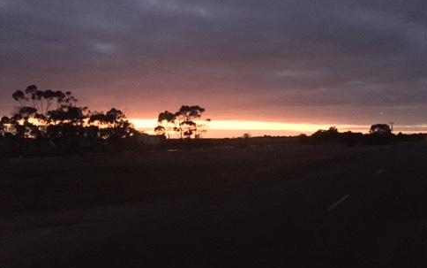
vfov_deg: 38.3
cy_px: 112
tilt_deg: +3.7
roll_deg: +0.5
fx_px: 384
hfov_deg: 58.1
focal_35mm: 33
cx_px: 228
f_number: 2.2
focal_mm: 4.15
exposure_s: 1/15
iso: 1250
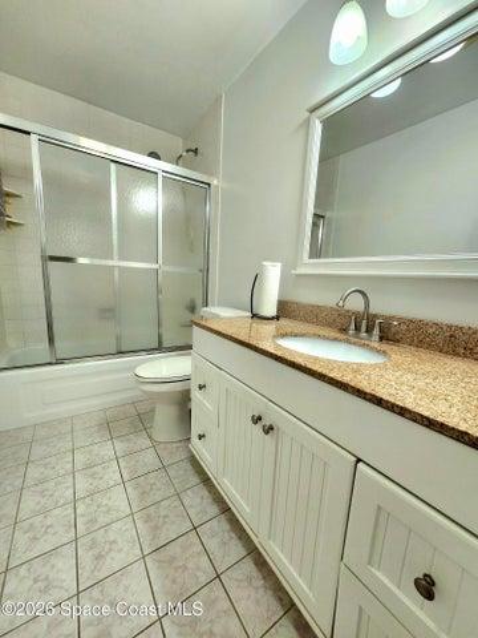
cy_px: 319
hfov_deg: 89.9
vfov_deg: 106.2
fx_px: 239
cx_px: 239
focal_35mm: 13
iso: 125
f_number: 2.2
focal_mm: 1.74
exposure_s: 1/60.2
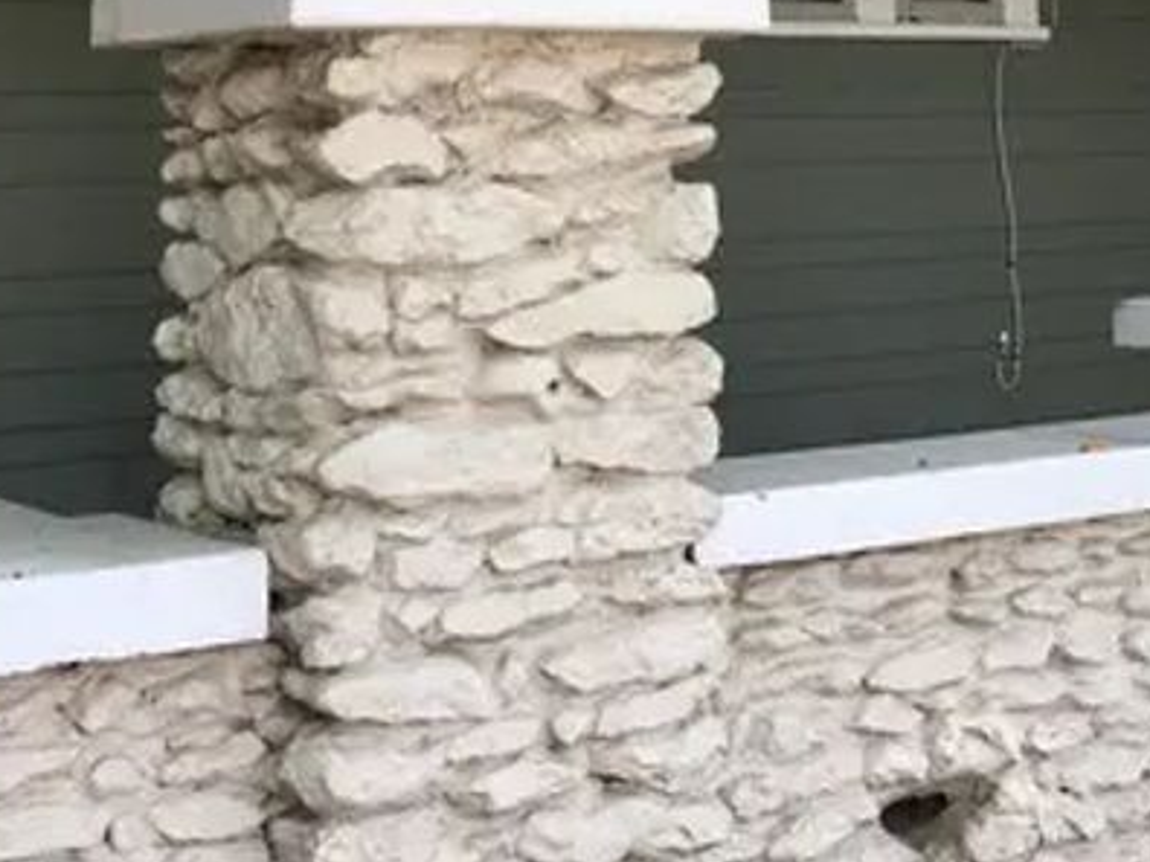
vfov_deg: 19.2
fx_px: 2492
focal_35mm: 75
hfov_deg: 25.6
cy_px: 29
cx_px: 889
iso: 25
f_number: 2.2
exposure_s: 1/120
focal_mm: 4.15
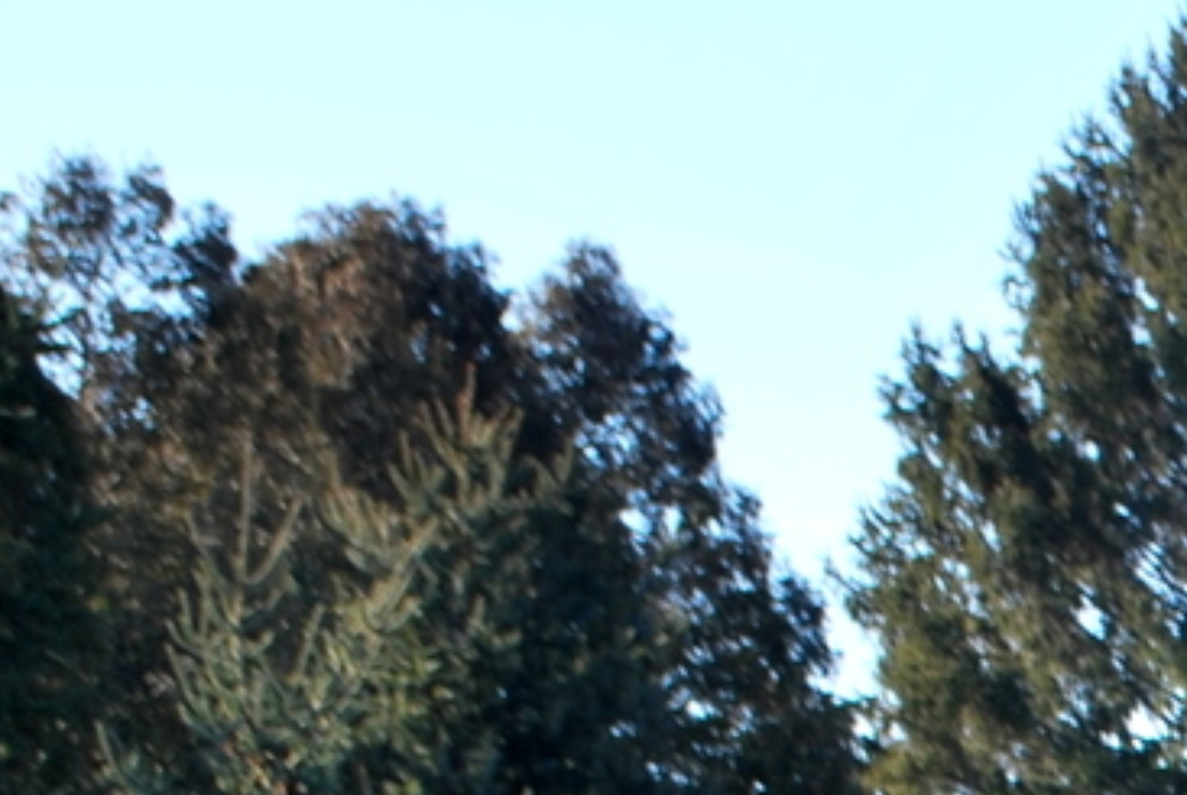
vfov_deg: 5.4
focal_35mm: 251
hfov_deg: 7.8
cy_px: 1710
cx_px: 2424
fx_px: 8286
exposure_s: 1/200
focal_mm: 38
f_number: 7.1
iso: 100
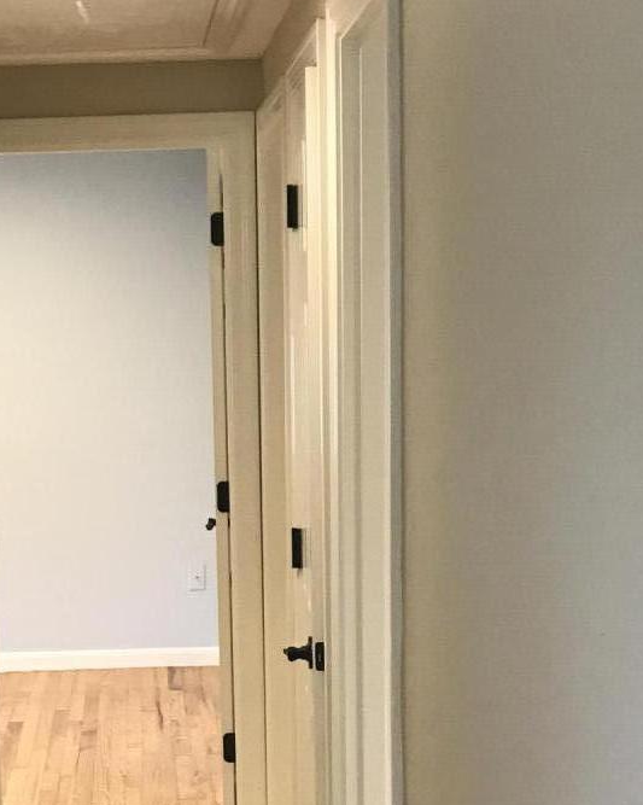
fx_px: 1952
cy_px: 705
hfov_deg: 18.6
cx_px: 165
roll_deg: +1.5
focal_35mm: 82
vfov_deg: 22.8
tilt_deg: -8.7
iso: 40
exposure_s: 1/17
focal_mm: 3.99
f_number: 1.8
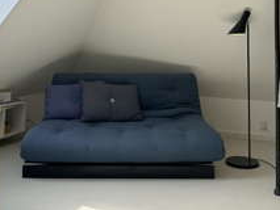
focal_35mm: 42
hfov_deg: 44.7
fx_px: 340
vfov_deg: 33.3
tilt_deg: +2.2
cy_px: 41
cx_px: 129
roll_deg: -0.8
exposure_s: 1/1018
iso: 100
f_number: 1.78
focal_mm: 6.76
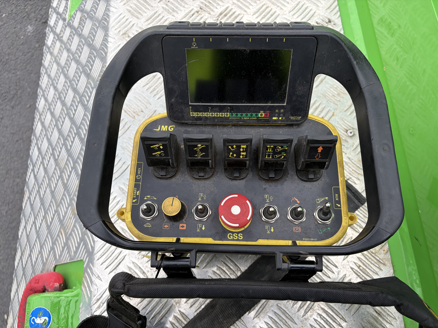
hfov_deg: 67.3
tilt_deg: -71.0
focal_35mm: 26
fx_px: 329
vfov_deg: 53.1
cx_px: 219
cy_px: 164
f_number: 1.6
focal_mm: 5.96
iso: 50
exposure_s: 1/557
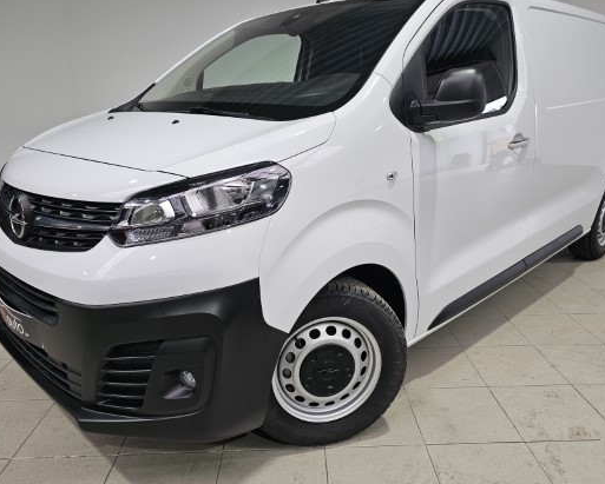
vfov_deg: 51.6
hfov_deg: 62.2
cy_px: 239
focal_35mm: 28
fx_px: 502
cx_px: 308
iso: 80
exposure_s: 1/180
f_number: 1.7
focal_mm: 6.3
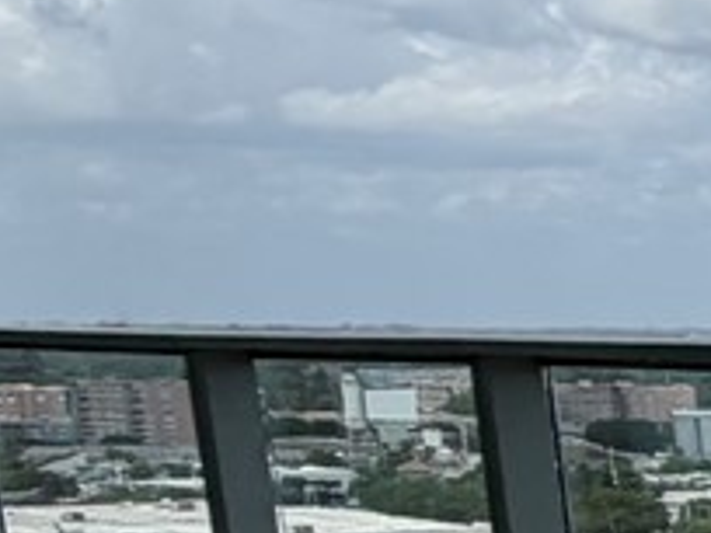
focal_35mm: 110
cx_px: 2558
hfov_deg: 9.3
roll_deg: +0.3
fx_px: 2259
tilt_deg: -10.1
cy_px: 697
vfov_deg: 13.0
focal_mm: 2.22
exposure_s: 1/1087
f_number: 2.2
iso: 20
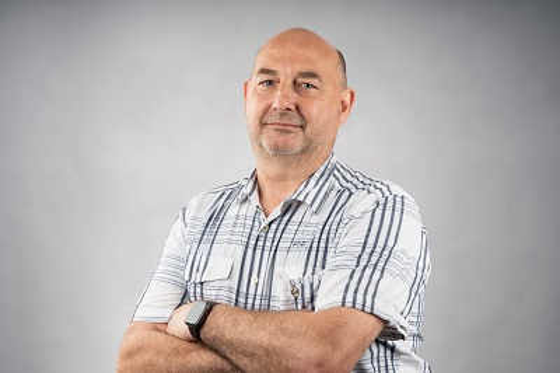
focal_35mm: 61
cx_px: 280
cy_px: 186
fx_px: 945
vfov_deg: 22.3
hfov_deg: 33.0
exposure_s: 1/160
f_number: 13
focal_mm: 60.8
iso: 100
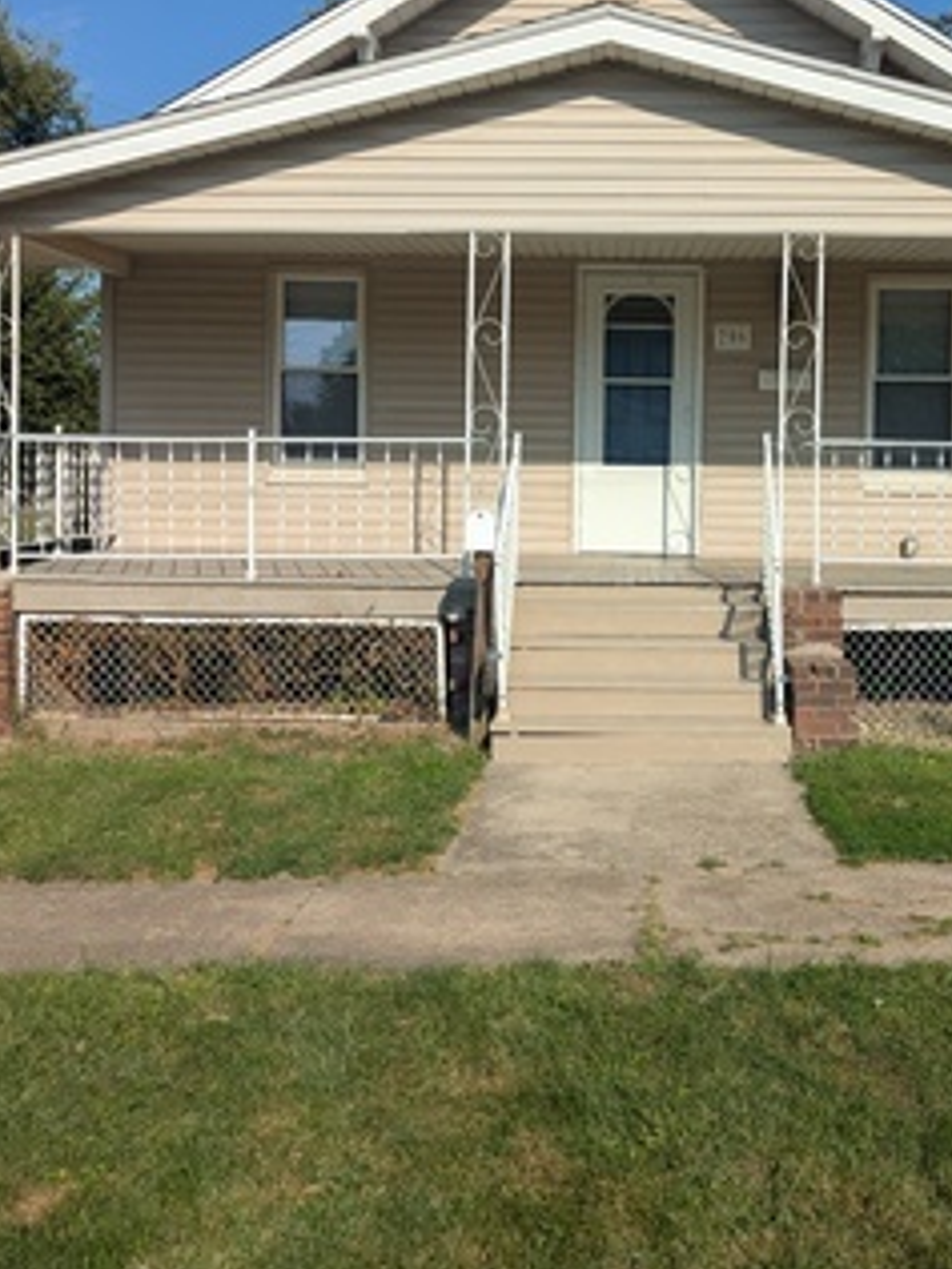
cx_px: 607
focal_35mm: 38
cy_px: 506
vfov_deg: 48.7
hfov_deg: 37.4
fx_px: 1393
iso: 42
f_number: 1.85
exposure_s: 1/3425
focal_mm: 6.81
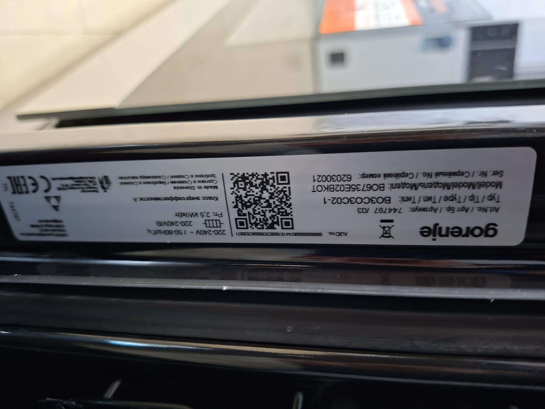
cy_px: 204
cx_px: 272
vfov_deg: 58.9
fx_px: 362
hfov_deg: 73.9
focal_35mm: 23
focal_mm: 5.54
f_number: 1.8
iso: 640
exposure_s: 1/25
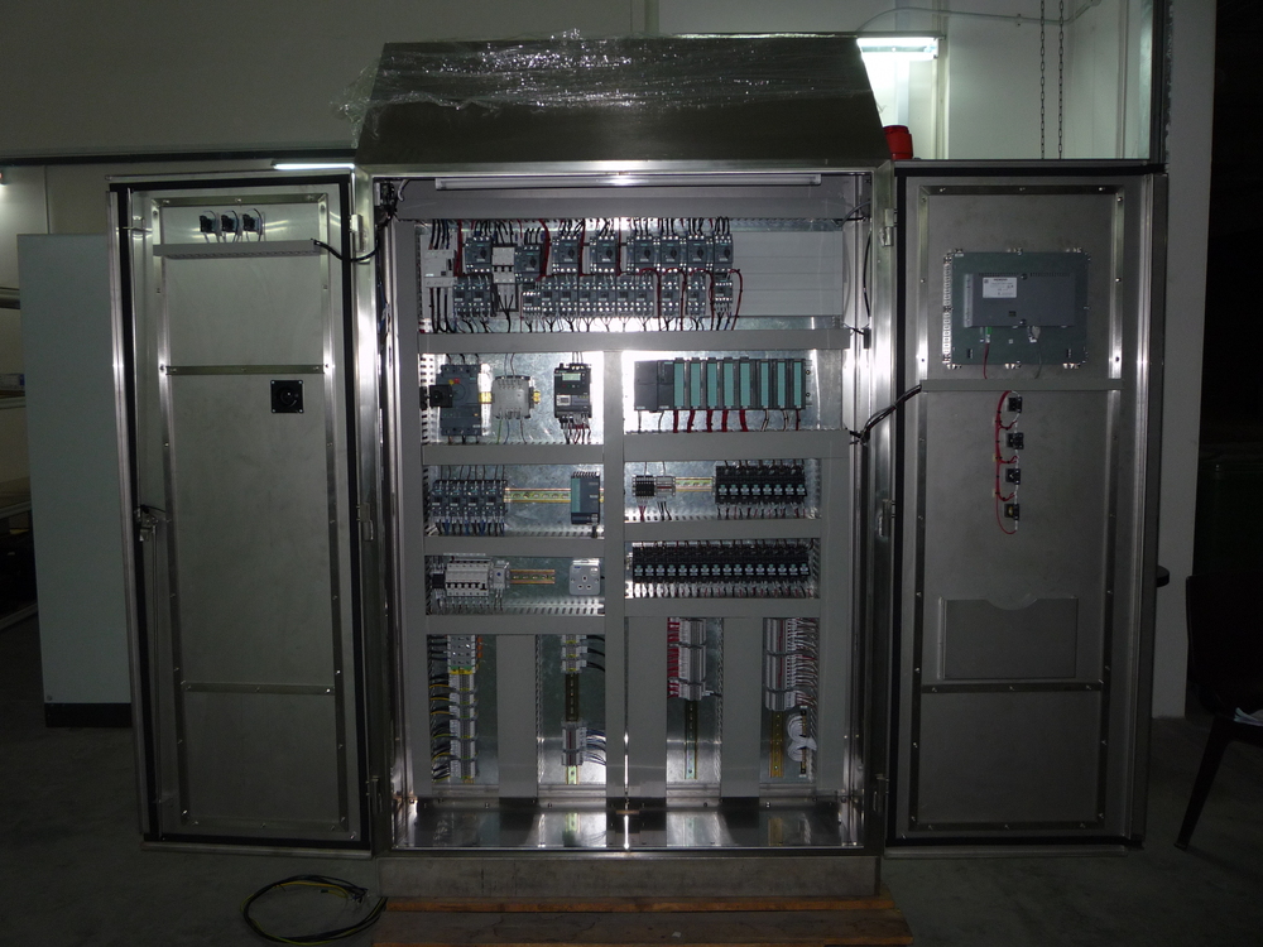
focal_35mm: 30
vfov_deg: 46.8
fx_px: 1095
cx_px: 632
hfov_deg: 60.0
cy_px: 474
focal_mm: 5.2
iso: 100
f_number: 3.3
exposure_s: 1/30
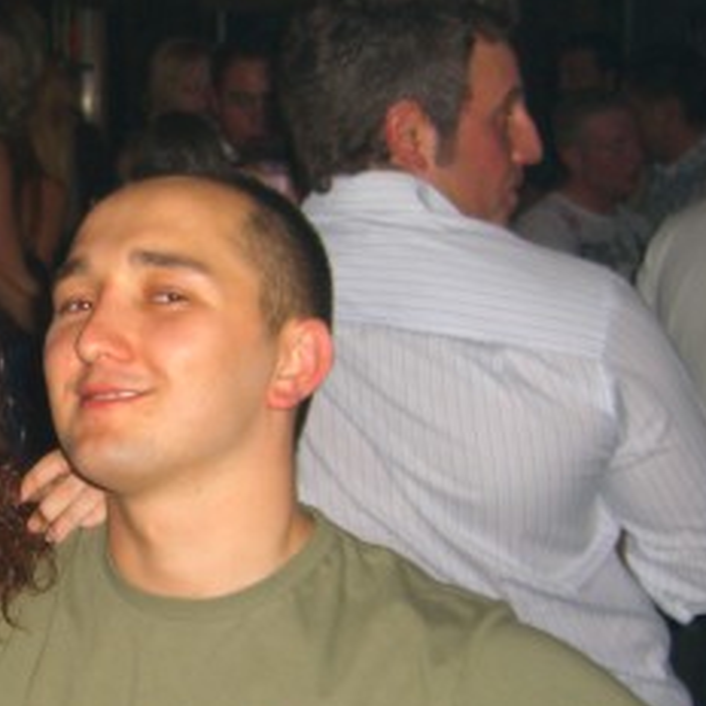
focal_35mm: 87
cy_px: 557
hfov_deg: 19.3
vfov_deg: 19.8
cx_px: -15
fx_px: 2007
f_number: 2.8
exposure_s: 1/60
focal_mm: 7.9
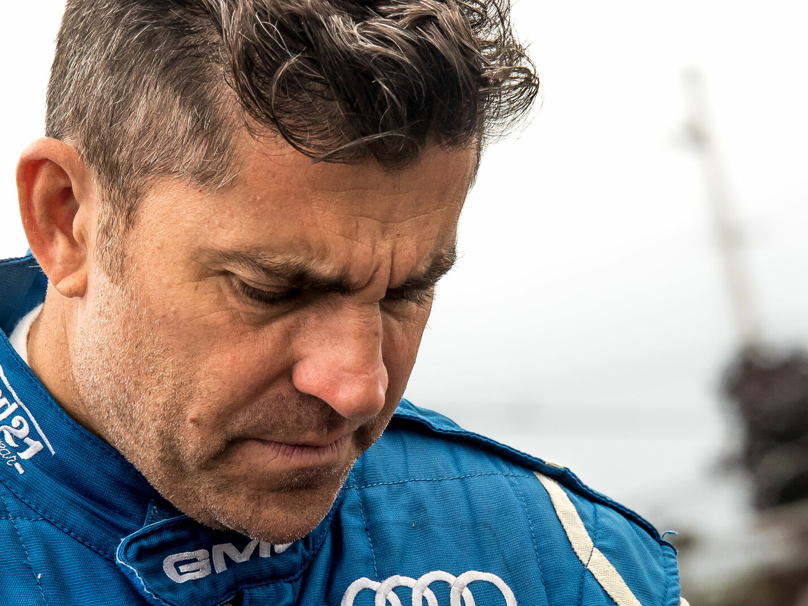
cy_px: 485
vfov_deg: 4.3
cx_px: 479
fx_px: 8124
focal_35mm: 348
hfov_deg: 5.7
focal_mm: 180
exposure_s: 1/640
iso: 1600
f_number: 9
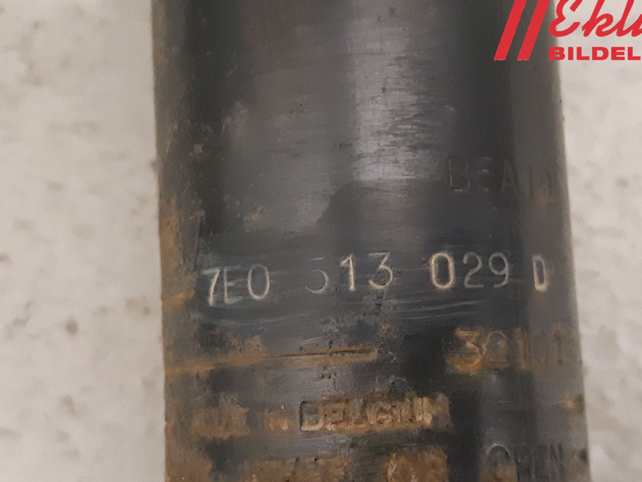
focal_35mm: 34
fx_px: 631
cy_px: 306
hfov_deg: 53.9
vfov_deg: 41.5
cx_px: 326
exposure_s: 1/25
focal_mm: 3.93
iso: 400
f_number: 1.7
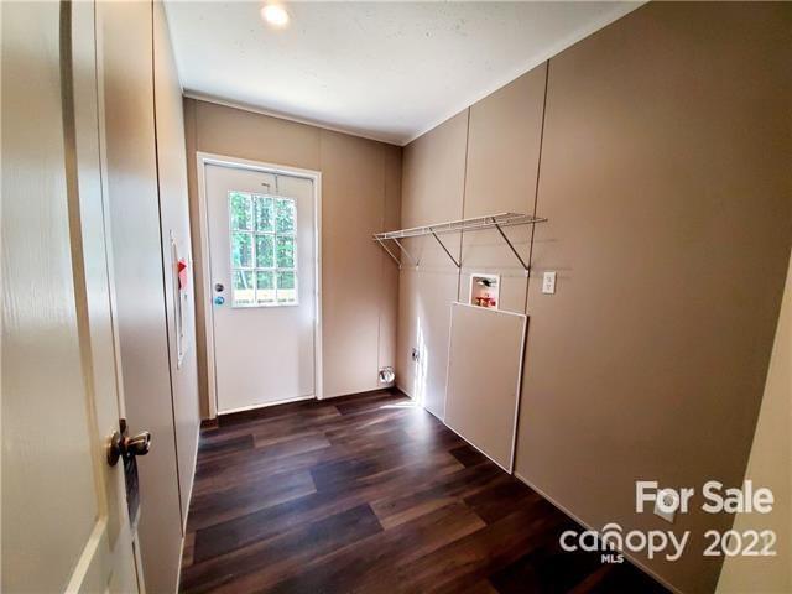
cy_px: 297
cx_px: 396
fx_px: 297
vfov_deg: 89.9
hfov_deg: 106.2
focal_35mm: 13
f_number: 2.2
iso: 320
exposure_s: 1/59
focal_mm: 1.8
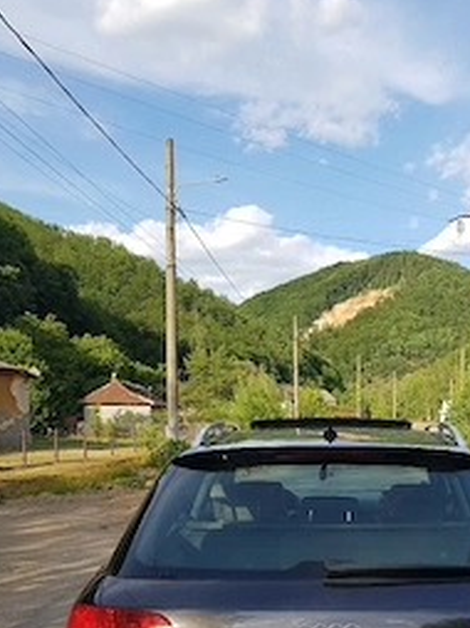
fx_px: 743
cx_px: 314
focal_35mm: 41
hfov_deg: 34.7
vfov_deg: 44.2
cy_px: 477
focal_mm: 4.2
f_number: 1.7
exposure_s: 1/1111
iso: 40
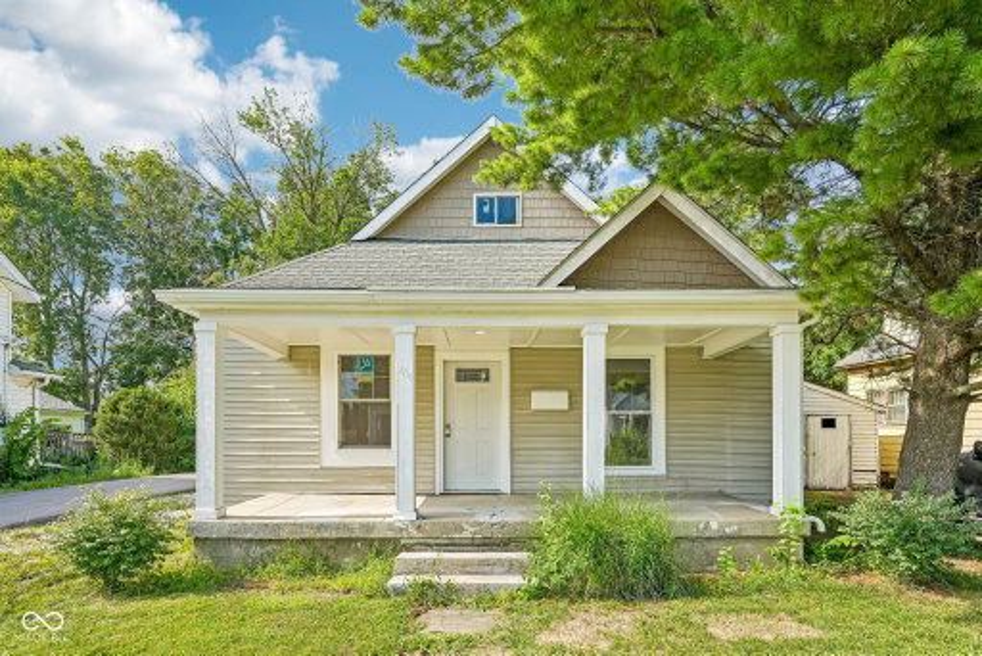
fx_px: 505
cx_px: 491
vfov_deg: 66.0
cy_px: 328
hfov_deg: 88.4
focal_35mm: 18
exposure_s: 1/160
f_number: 8
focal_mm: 18.5
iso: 100
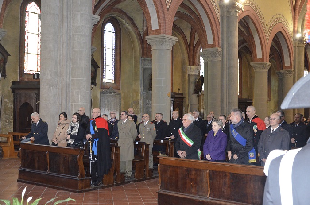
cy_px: 102
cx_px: 155
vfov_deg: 29.7
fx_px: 387
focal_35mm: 45
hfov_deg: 43.7
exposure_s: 1/60
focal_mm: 30
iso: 3200
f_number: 4.2
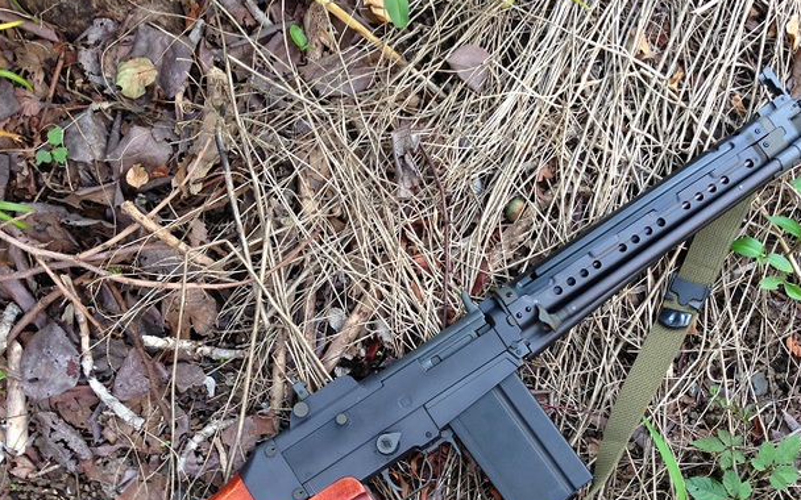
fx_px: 1004
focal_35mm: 46
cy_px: 383
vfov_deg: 27.6
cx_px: 502
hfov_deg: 43.1
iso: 50
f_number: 2.4
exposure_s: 1/40
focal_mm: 4.12
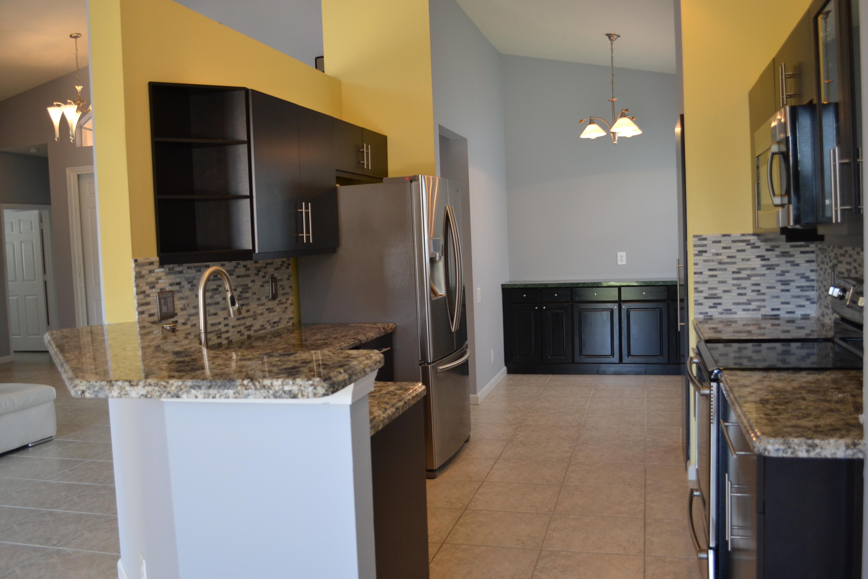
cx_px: 434
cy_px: 290
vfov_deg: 43.6
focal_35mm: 30
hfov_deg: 61.9
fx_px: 723
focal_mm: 20
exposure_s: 1/60
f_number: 3.8
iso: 400
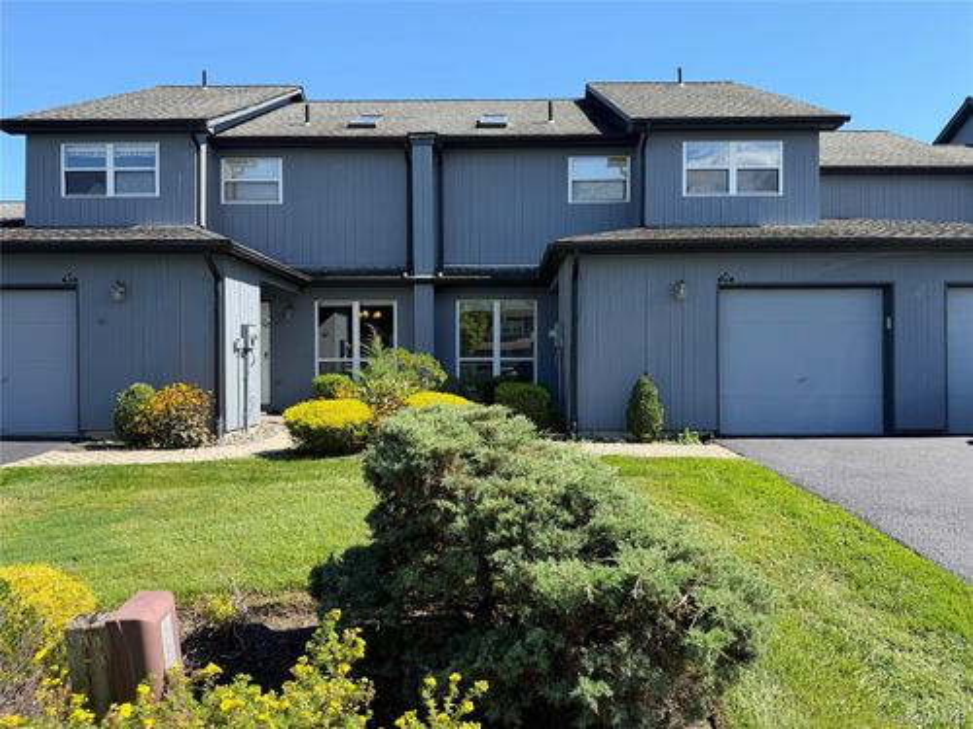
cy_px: 364
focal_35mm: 24
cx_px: 486
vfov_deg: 56.8
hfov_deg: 71.6
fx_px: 675
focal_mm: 6.76
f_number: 1.78
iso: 80
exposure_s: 1/1585
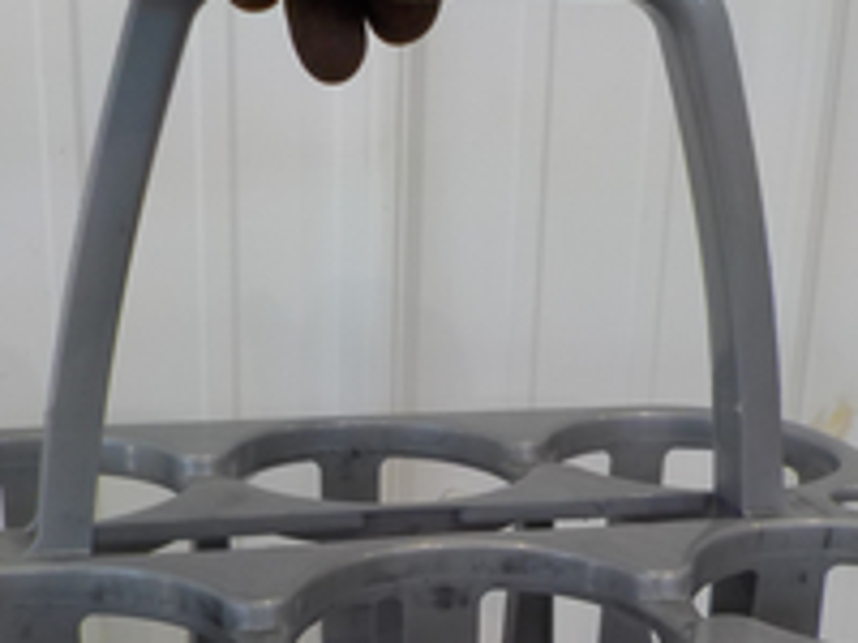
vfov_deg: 23.7
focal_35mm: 60
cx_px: 455
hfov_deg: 32.2
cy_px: 583
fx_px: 1487
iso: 125
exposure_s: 1/50
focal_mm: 4.1
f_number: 3.3
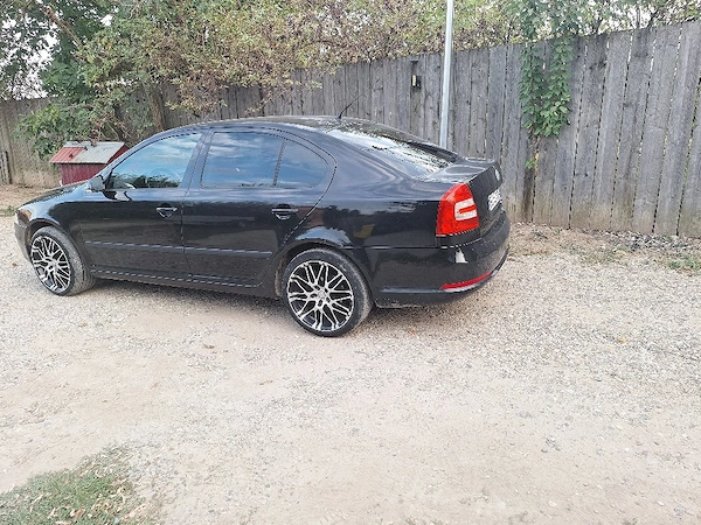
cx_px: 350
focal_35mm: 23
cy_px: 262
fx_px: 466
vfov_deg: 58.9
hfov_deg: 73.9
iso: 64
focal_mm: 5.54
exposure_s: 1/100
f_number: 1.8
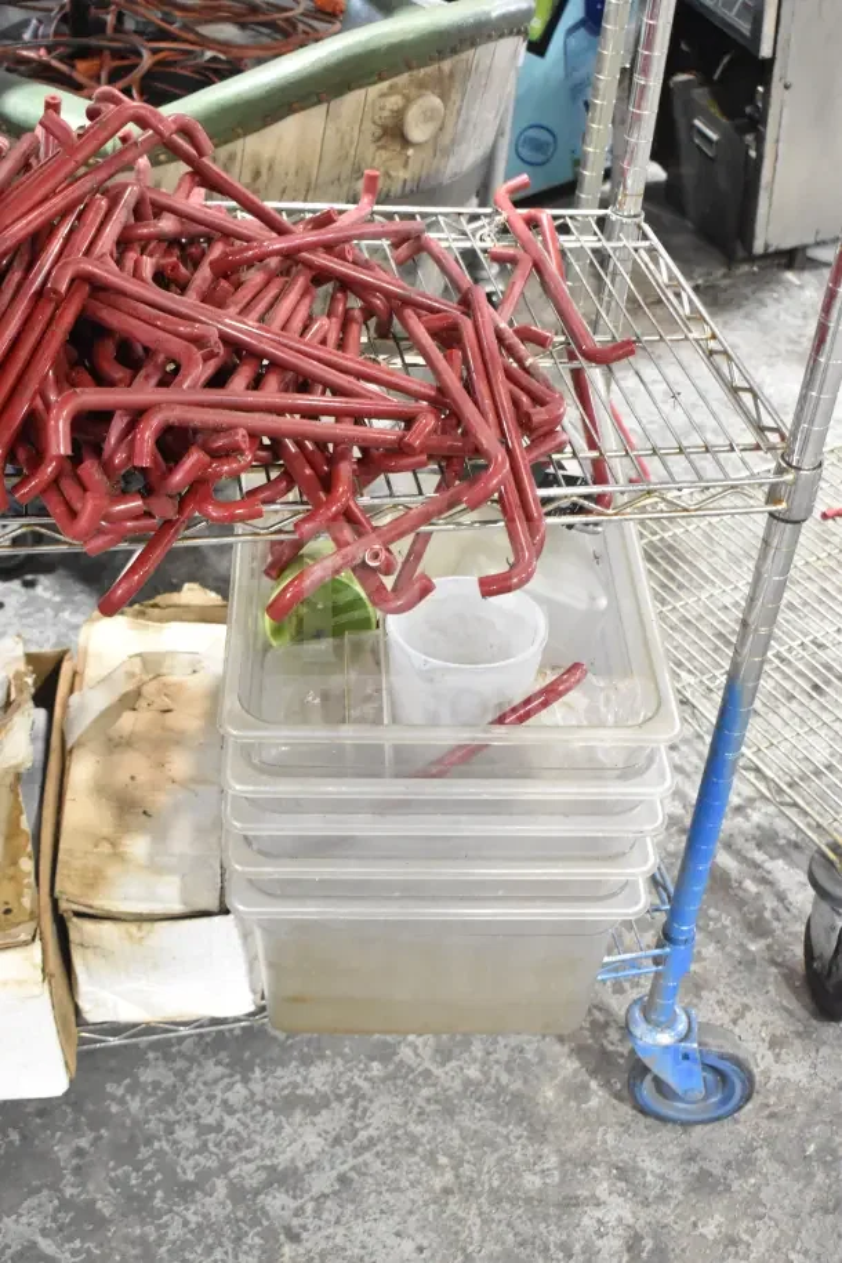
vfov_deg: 43.6
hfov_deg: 29.9
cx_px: 421
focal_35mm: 45
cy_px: 632
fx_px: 1579
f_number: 6.3
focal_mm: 30
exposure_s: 1/160
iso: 6400
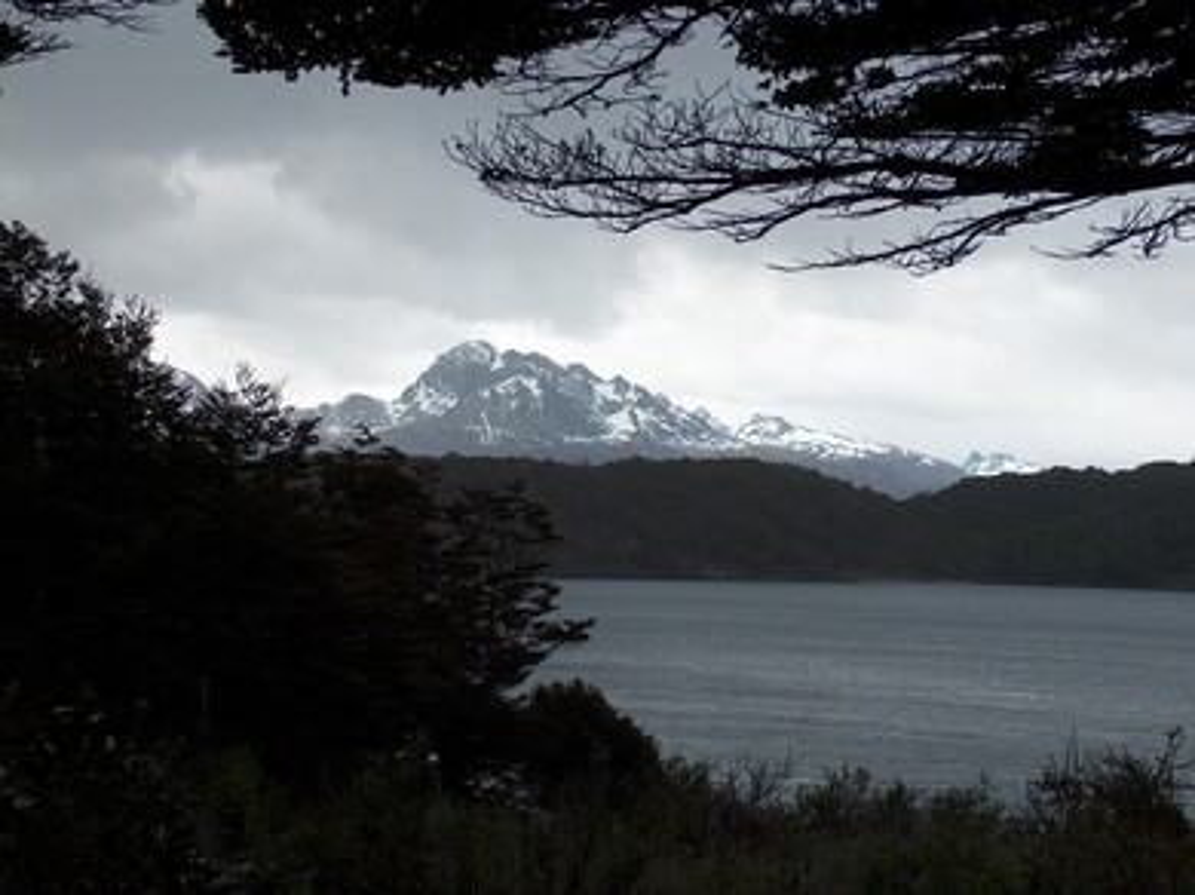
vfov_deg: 20.4
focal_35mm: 72
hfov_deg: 27.0
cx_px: 598
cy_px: 448
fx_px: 2484
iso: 100
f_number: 4.9
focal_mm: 14.73
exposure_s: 1/380
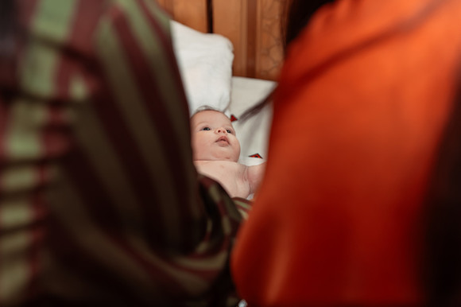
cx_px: 230
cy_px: 154
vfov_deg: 29.2
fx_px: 589
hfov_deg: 42.8
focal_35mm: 46
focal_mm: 46
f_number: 3.5
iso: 2000
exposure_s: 1/250
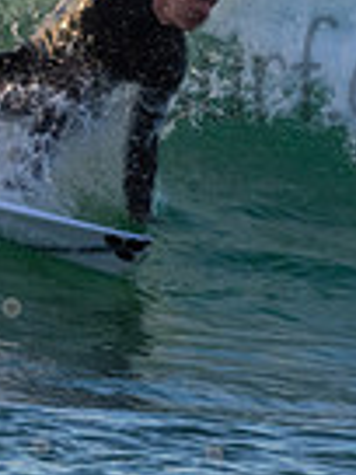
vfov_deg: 0.8
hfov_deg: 0.6
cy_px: 40
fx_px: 34596
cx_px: 286
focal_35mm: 2523
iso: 640
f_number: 5.6
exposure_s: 1/1250
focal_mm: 410
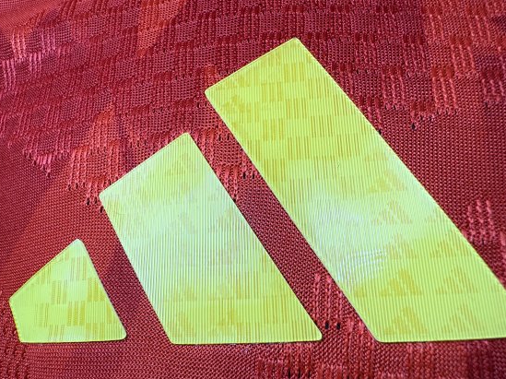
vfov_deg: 49.5
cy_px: 219
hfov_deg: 63.4
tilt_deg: -2.9
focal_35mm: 28
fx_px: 409
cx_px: 266
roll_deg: -6.3
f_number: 2.2
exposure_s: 1/100
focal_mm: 2.22
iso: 50
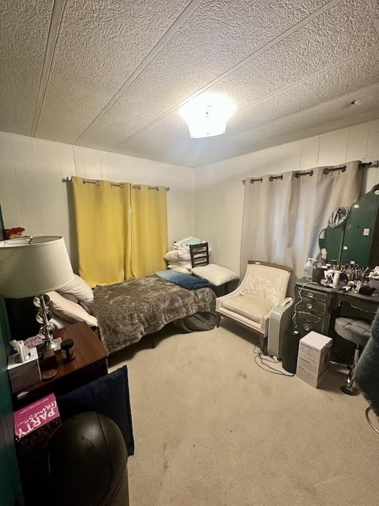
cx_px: 190
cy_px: 253
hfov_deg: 85.7
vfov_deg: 102.1
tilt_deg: -9.6
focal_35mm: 14
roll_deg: -0.2
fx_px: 204
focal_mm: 2.22
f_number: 2.2
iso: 320
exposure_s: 1/60
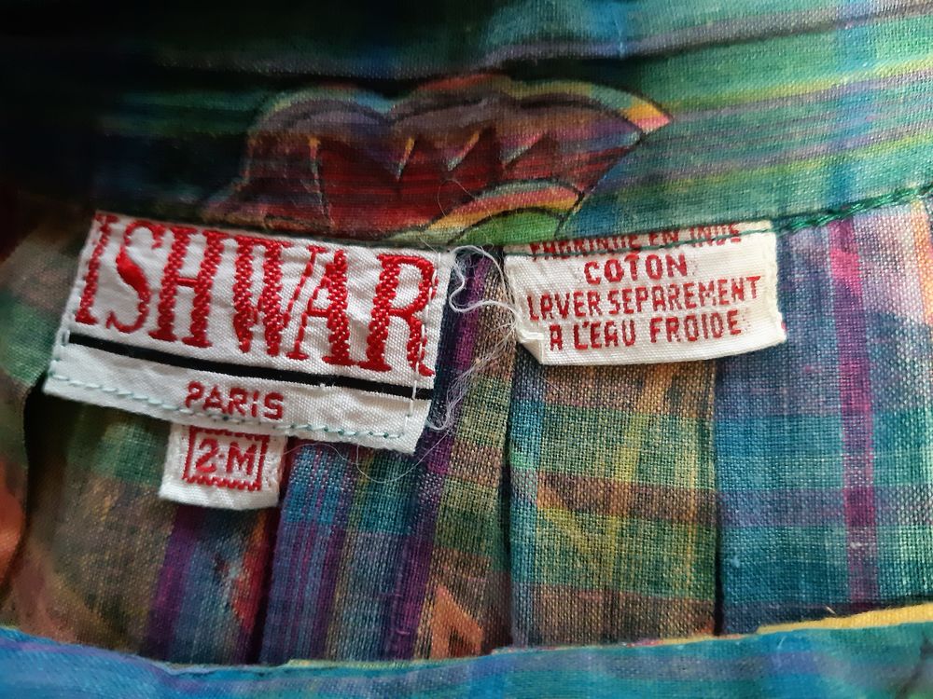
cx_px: 466
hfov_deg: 67.3
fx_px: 701
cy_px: 350
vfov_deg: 53.1
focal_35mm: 26
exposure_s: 1/20
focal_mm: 3.92
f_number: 1.7
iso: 640
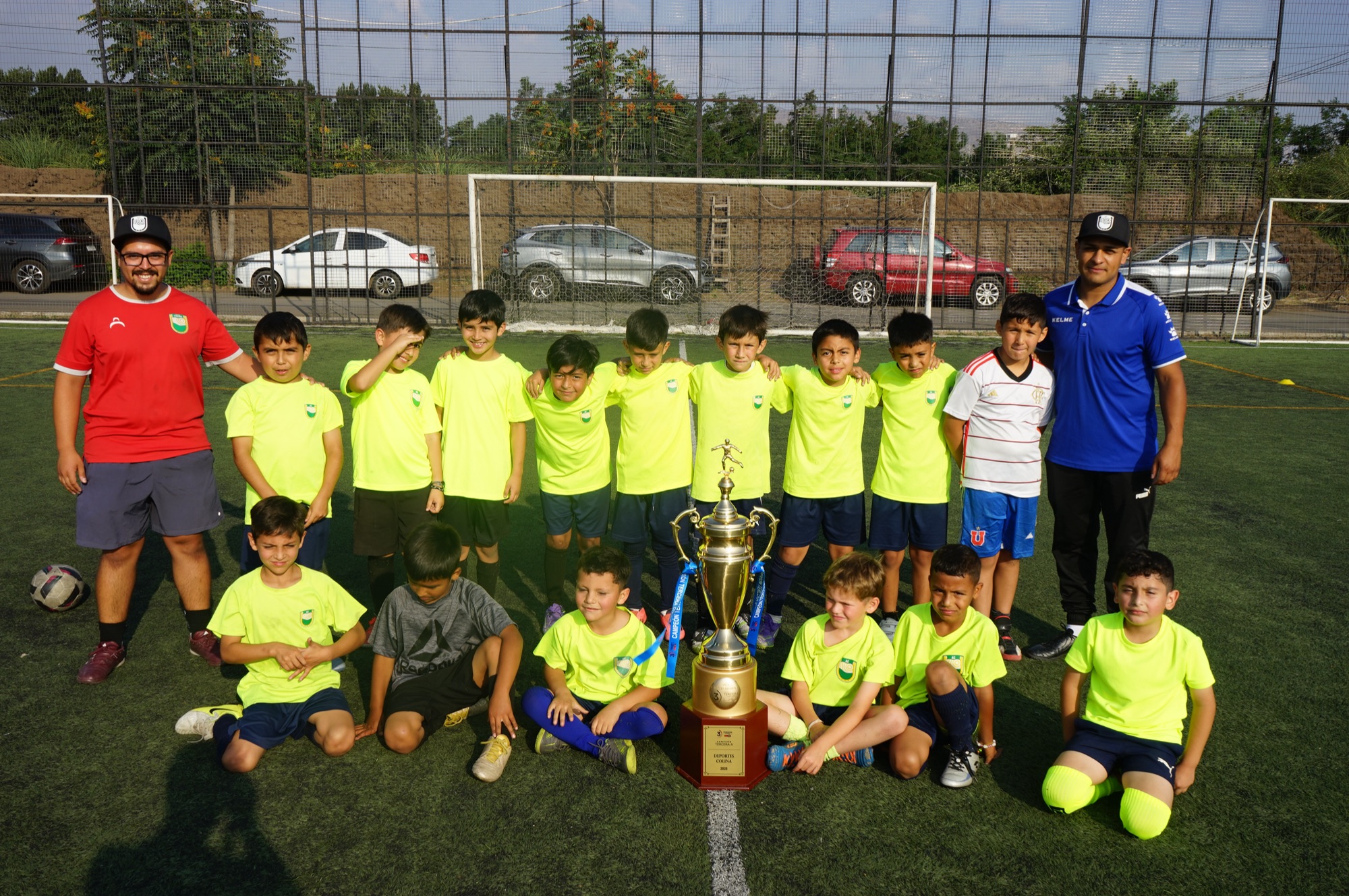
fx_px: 1198
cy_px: 448
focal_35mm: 32
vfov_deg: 41.0
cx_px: 674
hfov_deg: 58.8
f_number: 14
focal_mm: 32
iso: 100
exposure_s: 1/100
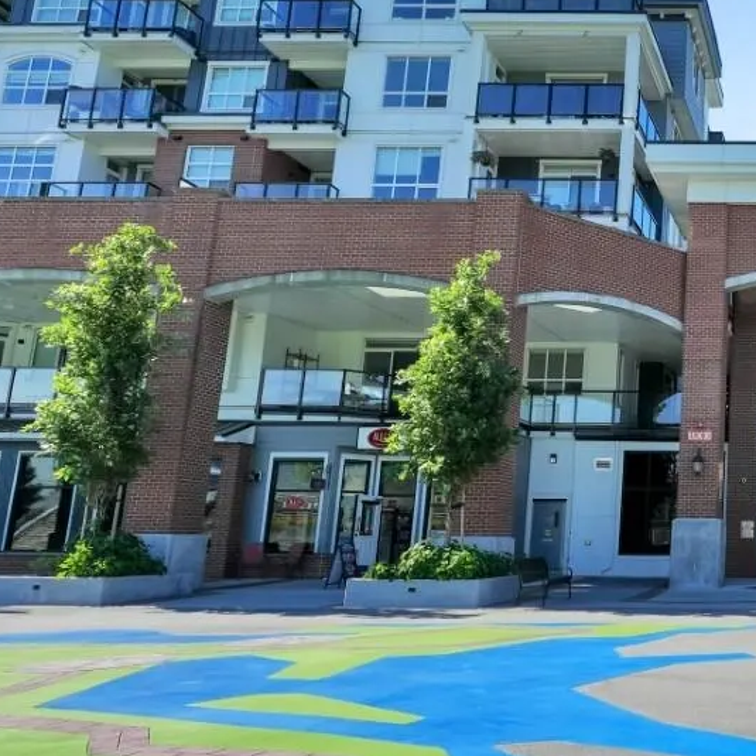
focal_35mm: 36
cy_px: 343
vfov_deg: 46.0
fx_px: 890
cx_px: 831
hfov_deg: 38.2
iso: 100
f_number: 9
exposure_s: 1/125
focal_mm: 14
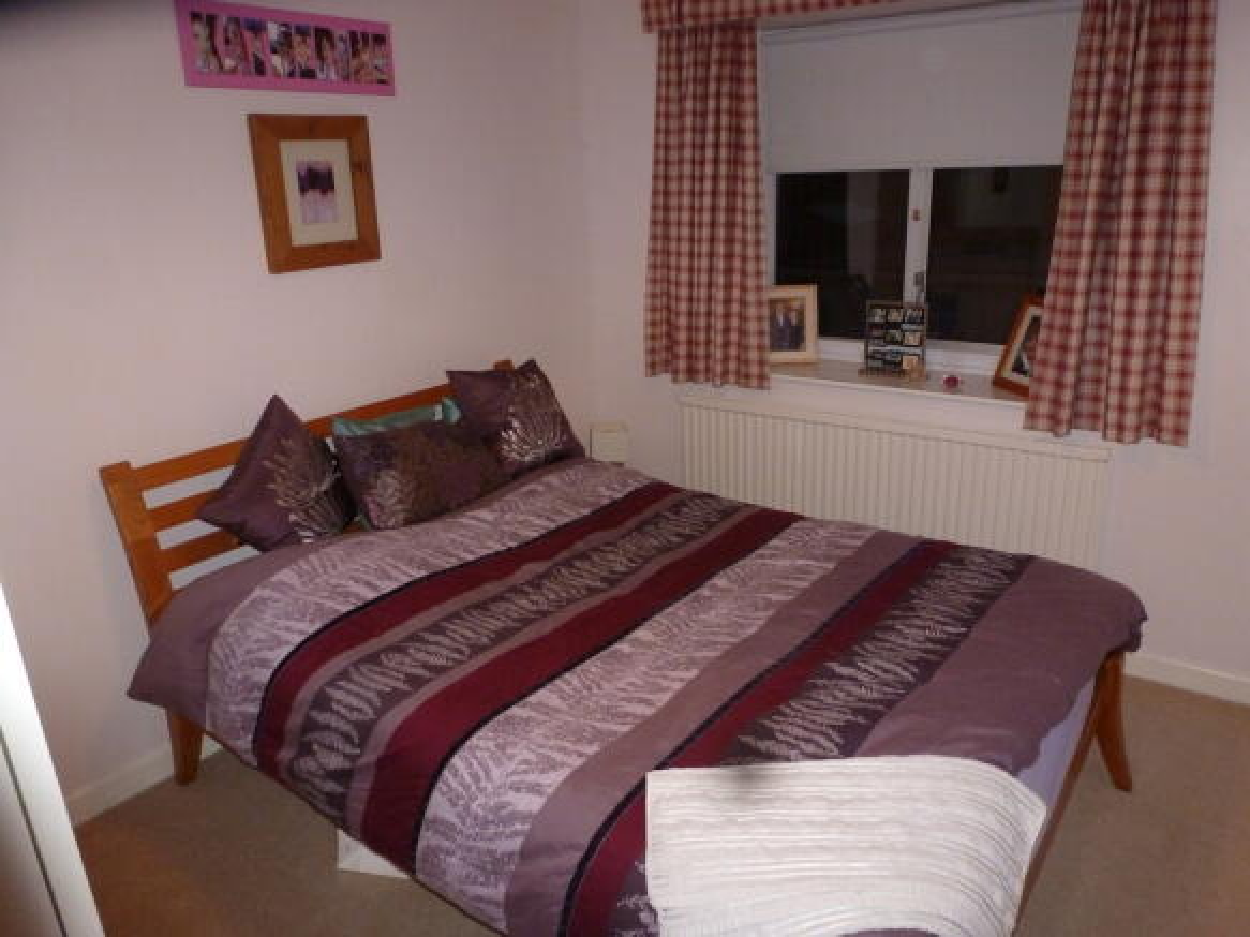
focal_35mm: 24
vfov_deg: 56.8
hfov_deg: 71.6
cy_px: 468
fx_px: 866
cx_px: 625
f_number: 3.3
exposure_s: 1/60
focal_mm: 4.3
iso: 400
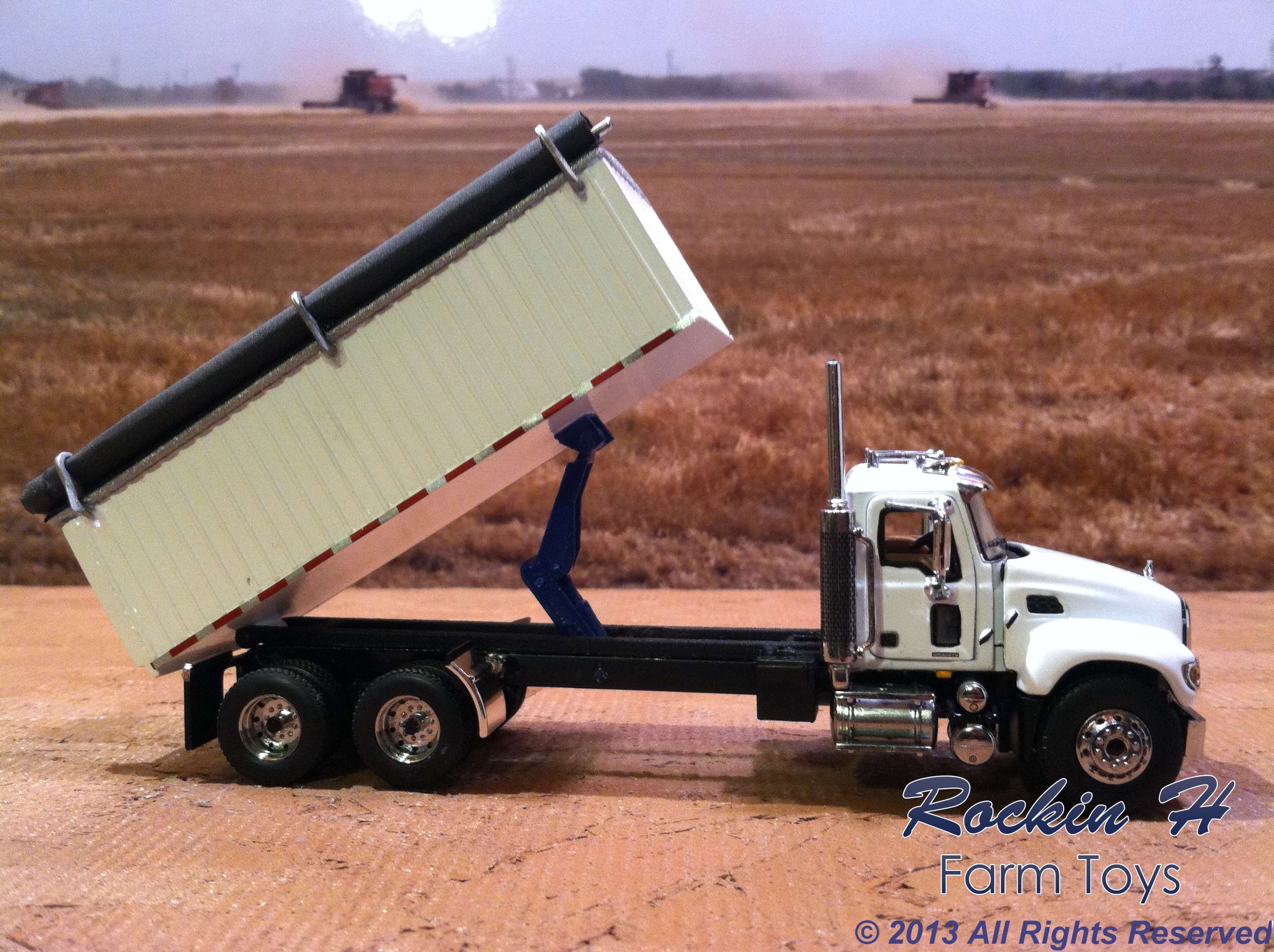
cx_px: 637
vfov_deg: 40.6
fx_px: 1286
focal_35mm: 35
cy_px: 476
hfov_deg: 52.7
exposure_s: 1/15
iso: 200
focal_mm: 3.85
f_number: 2.8
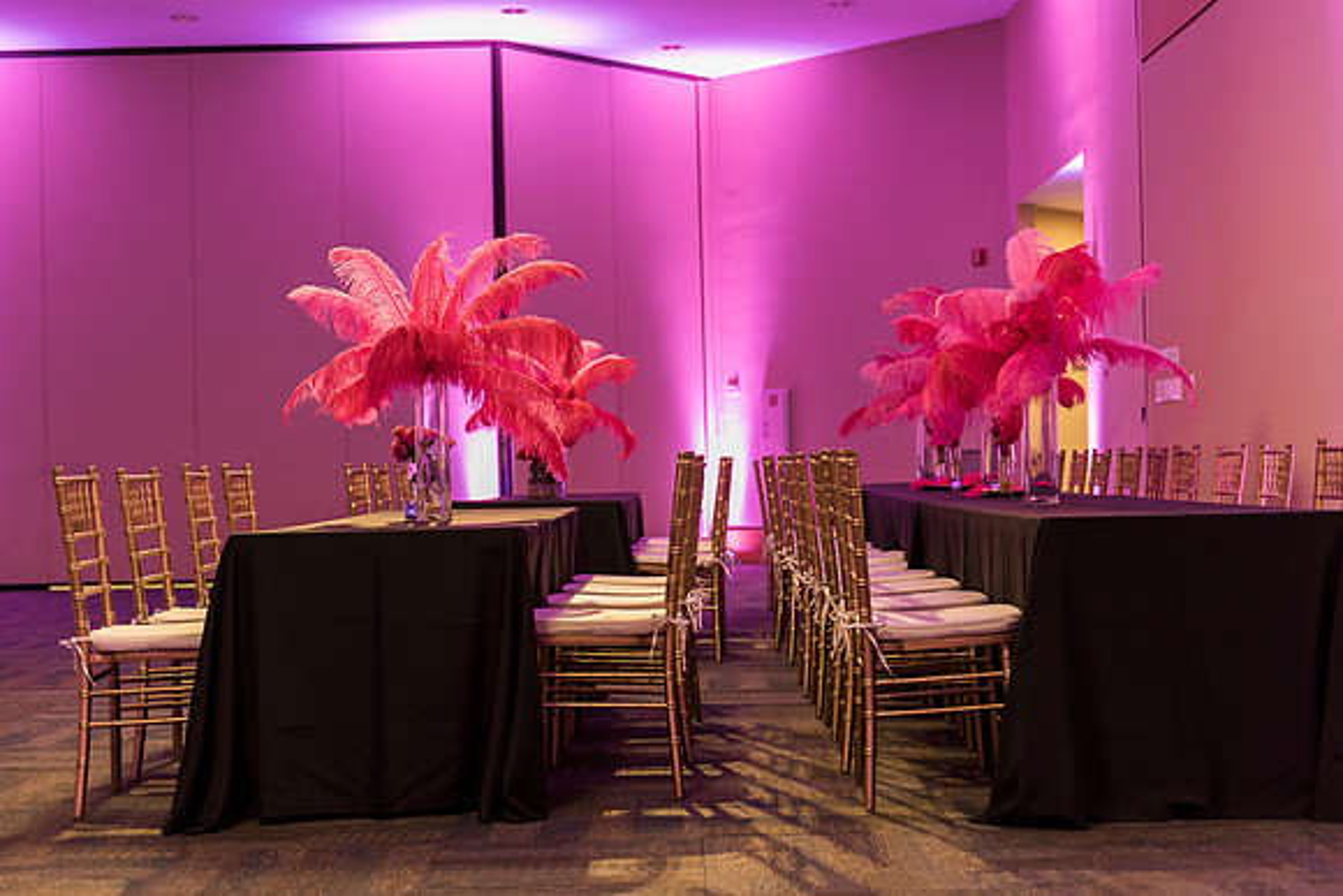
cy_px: 437
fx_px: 1910
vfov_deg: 26.4
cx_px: 688
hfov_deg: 38.7
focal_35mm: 51
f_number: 2.8
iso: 1600
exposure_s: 1/40
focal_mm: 50
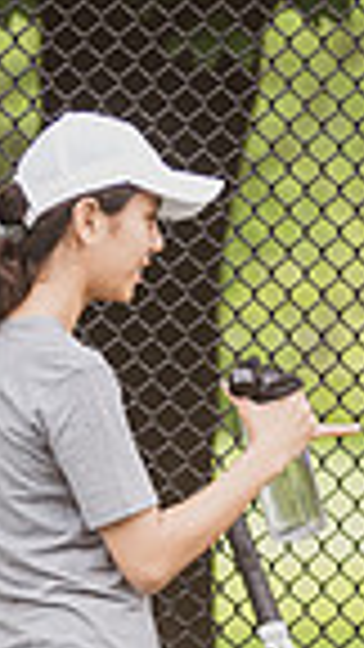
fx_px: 12560
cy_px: 555
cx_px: 269
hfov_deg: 1.7
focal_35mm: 732
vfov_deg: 3.0
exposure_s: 1/400
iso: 200
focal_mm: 135
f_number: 3.5
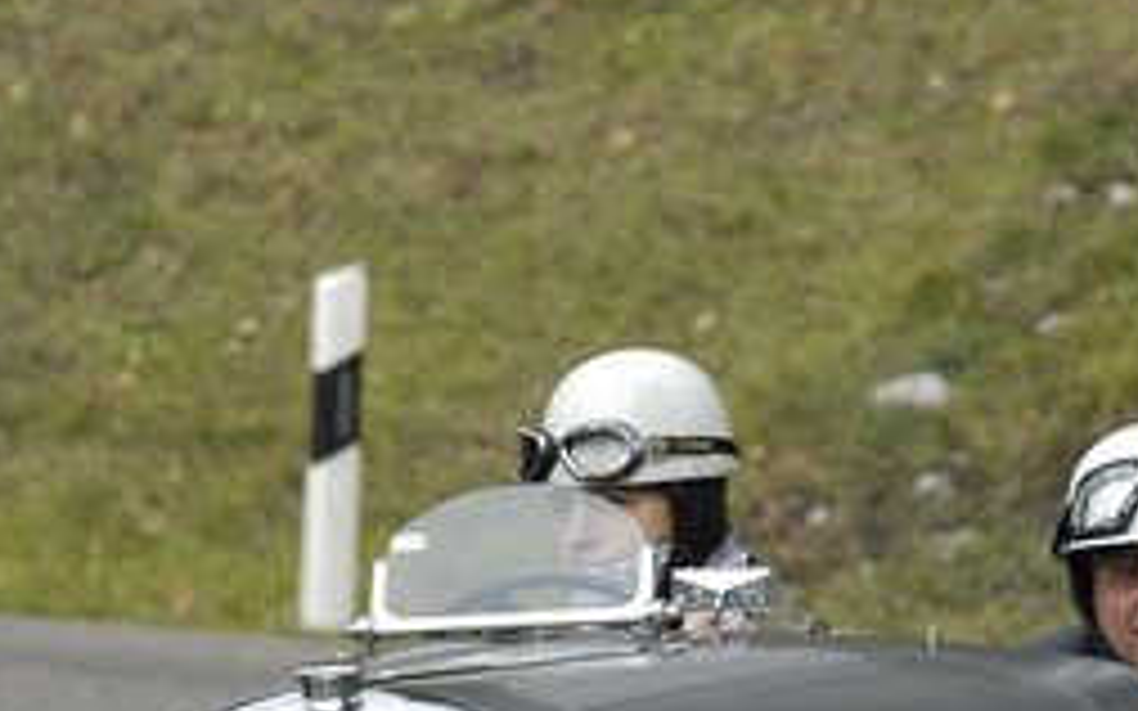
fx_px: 15729
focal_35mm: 507
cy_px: 875
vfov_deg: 2.6
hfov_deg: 4.1
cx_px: 940
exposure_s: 1/320
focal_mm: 135
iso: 200
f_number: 7.1
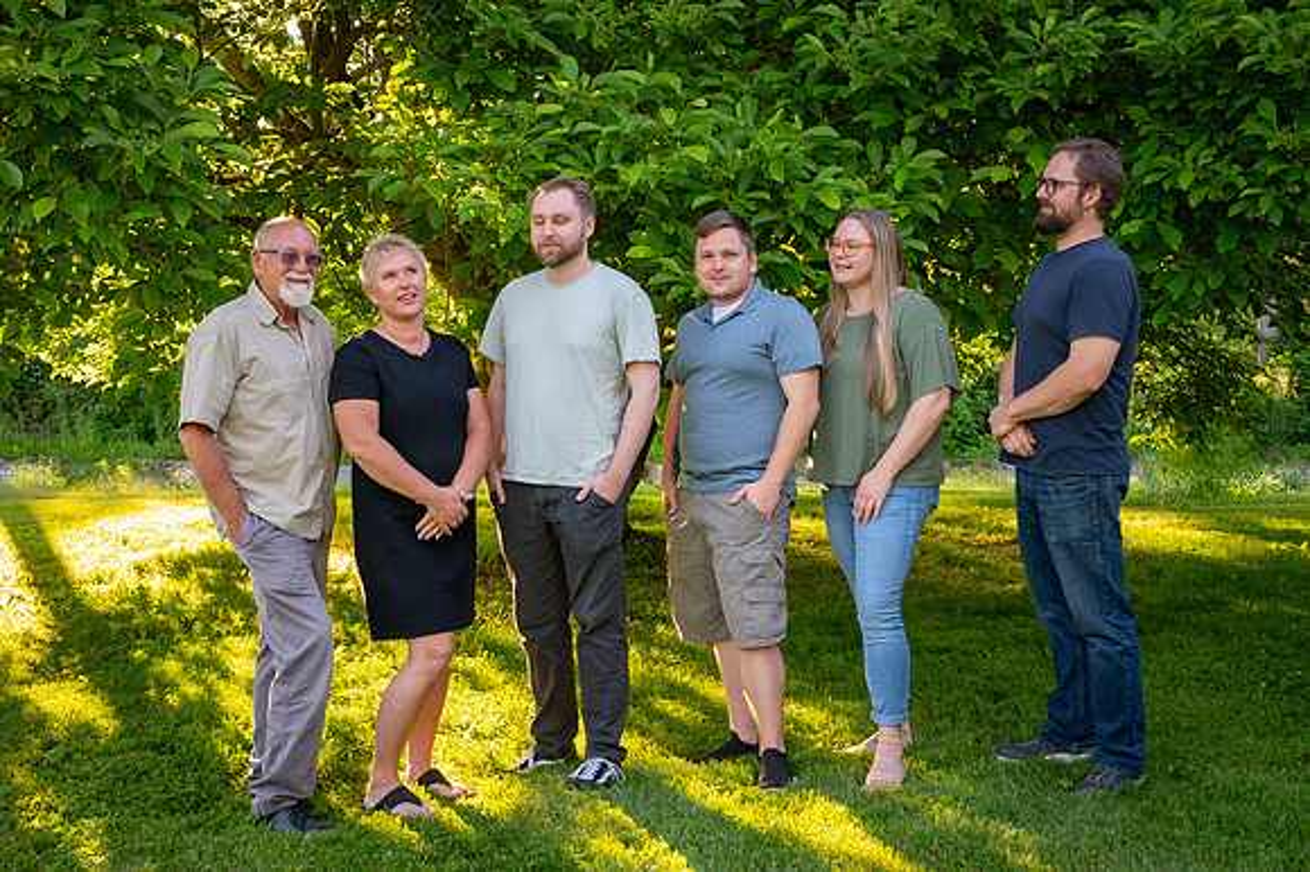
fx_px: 1691
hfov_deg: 42.4
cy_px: 353
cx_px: 657
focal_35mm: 46
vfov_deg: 28.9
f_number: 6.3
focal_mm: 38
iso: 800
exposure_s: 1/200
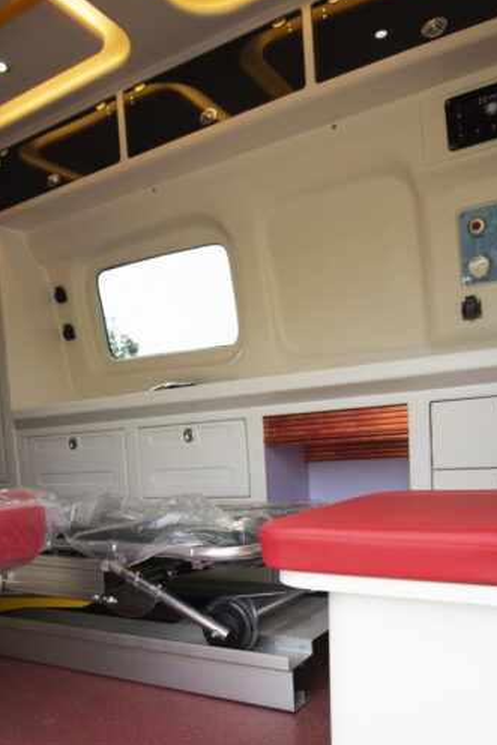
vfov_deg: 62.3
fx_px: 600
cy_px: 487
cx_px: 233
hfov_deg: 45.0
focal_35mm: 29
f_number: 4
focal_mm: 16
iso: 100
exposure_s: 1/320
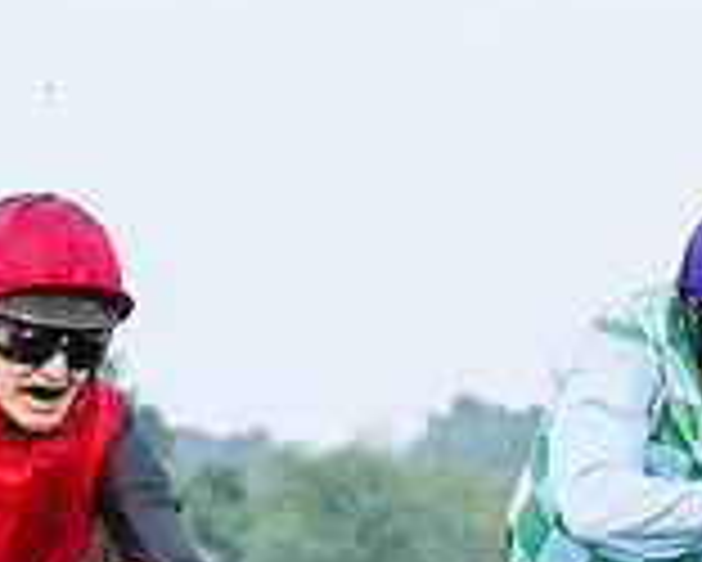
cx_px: 922
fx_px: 11580
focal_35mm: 557
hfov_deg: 3.5
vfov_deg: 2.8
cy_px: 837
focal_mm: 70
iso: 1250
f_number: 4
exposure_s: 1/2000
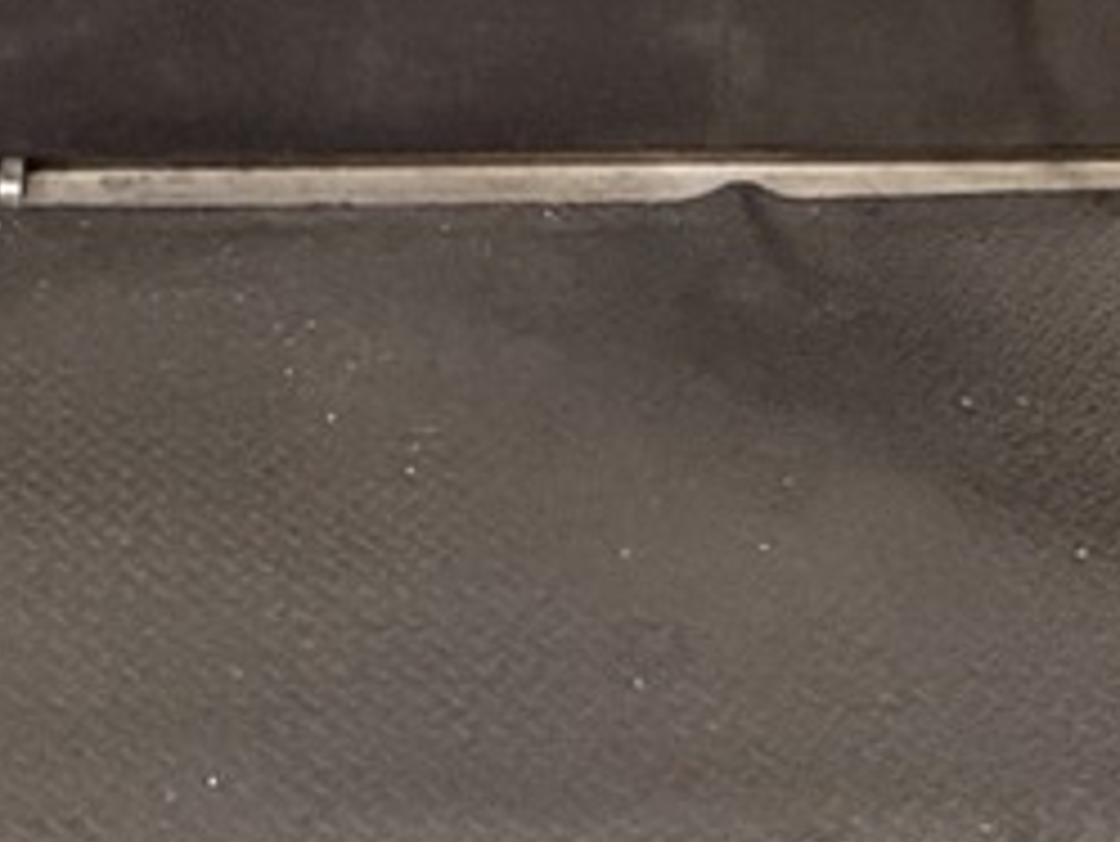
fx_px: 2331
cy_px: -1184
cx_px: 99
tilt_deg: -0.6
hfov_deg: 26.1
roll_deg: +0.6
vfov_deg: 14.1
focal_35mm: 72
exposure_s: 1/60
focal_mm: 2.22
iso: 400
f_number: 2.2
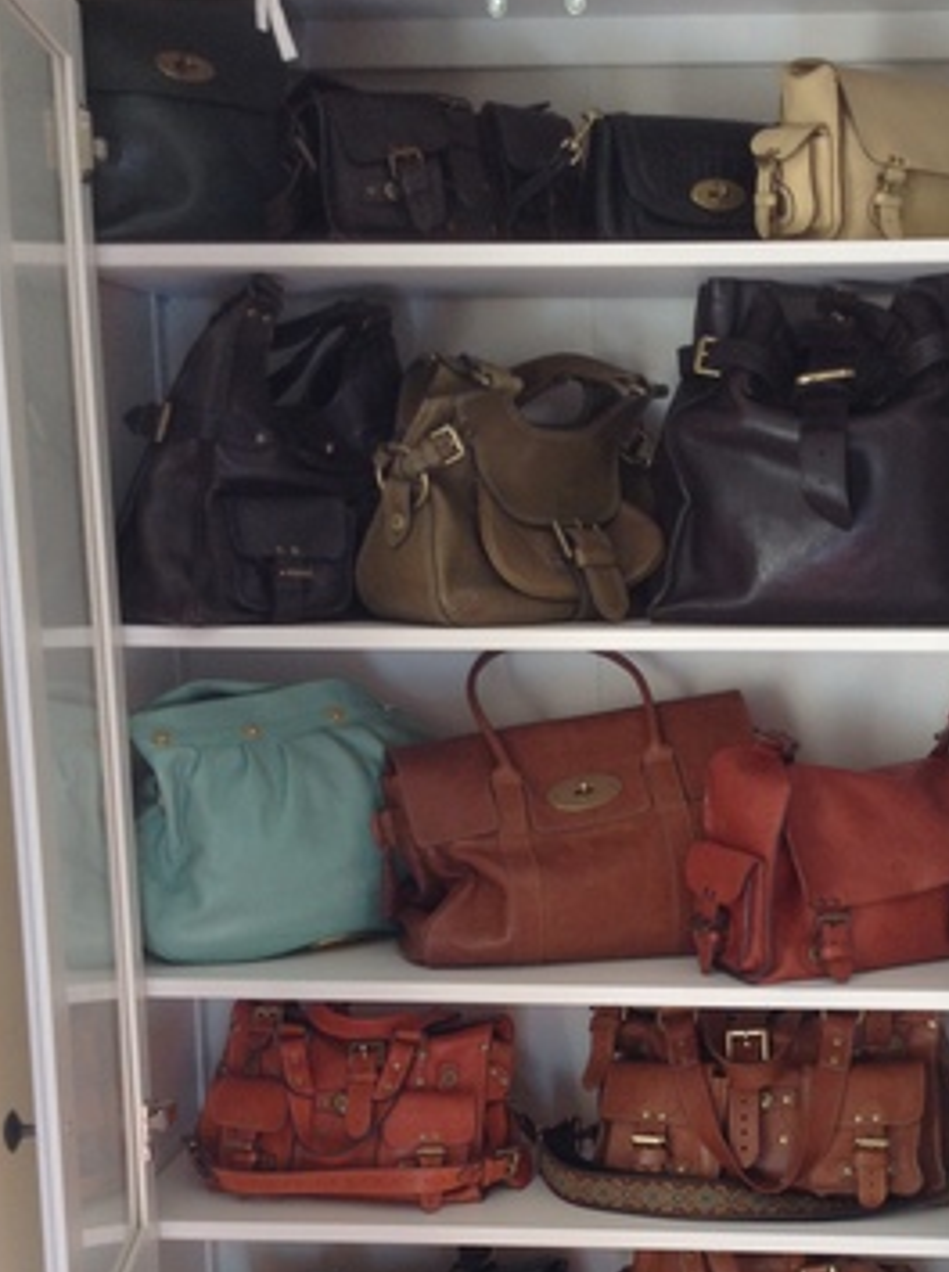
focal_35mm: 56
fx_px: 2054
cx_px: 737
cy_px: 877
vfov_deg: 34.0
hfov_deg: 25.6
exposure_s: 1/40
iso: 32
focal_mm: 3.3
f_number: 2.4
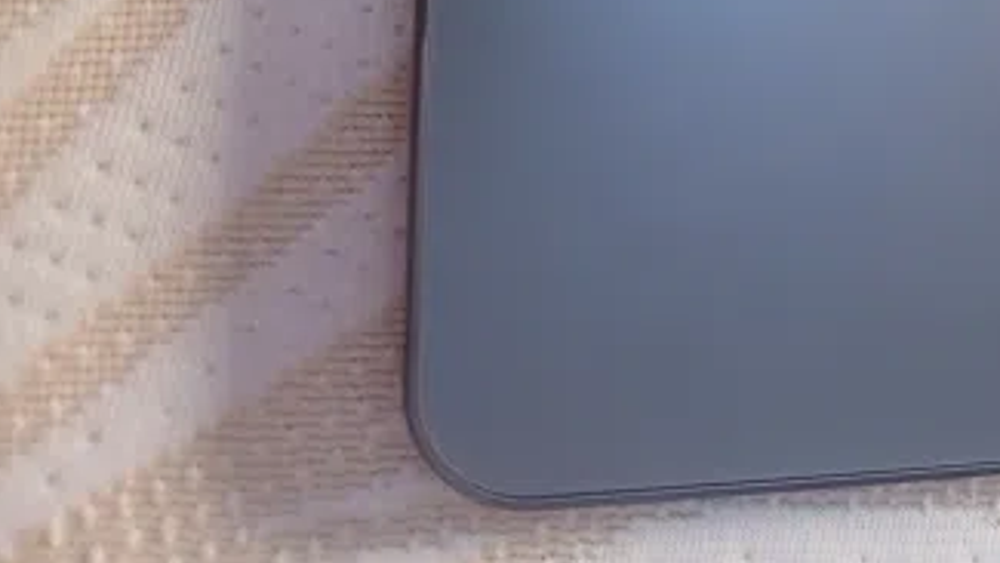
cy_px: -172
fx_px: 1538
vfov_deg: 19.2
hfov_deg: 33.7
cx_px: 935
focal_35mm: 58
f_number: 1.8
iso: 250
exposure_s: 1/25
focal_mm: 4
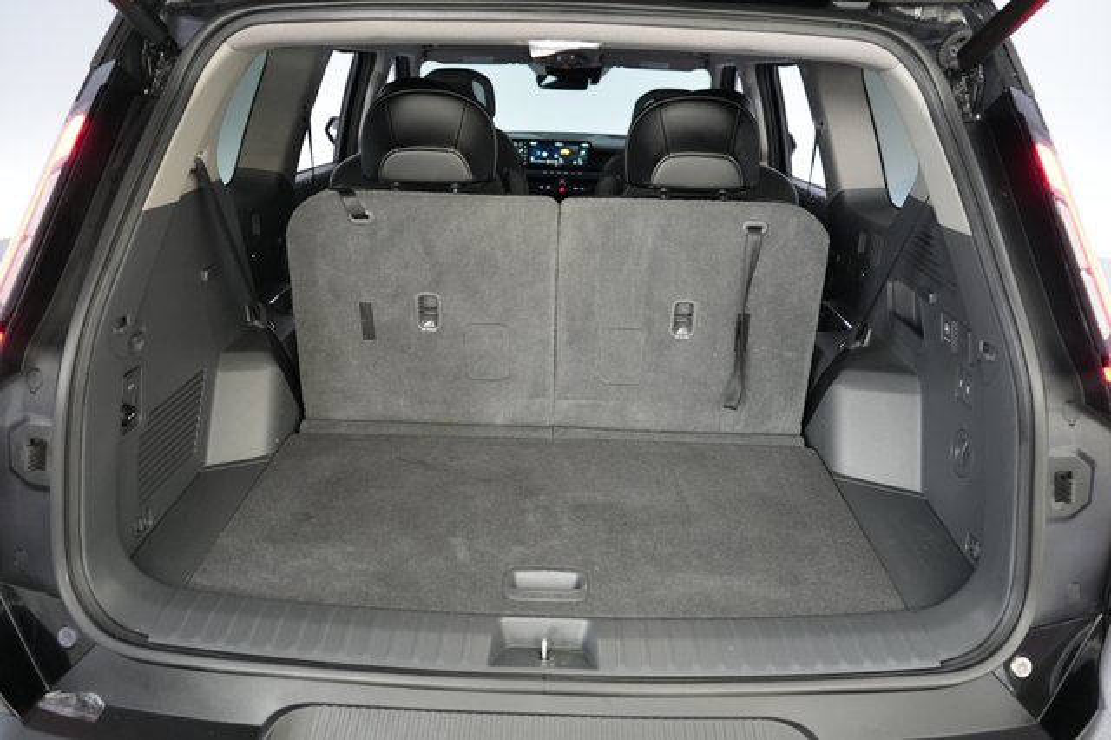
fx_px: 802
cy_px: 370
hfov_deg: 69.4
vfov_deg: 49.5
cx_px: 556
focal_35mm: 26
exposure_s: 1/160
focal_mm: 26
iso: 4000
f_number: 2.8
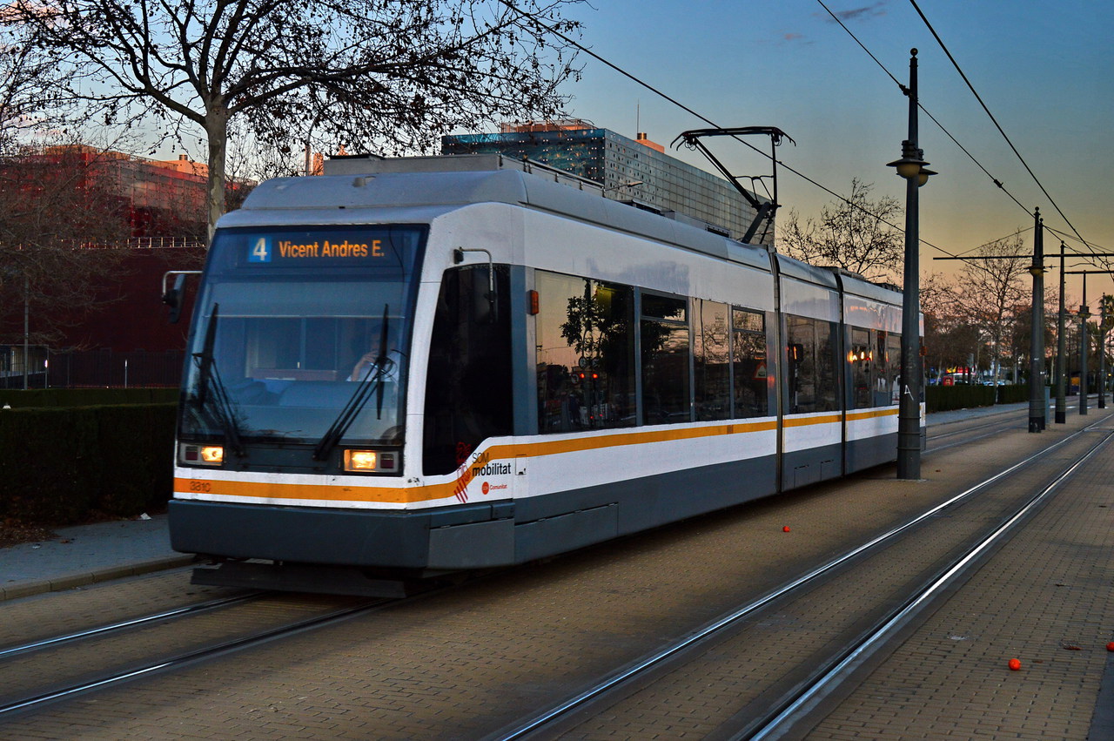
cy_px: 370
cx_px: 557
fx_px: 1577
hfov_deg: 38.9
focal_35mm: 51
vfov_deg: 26.4
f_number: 5.6
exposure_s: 1/250
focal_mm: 34
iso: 400
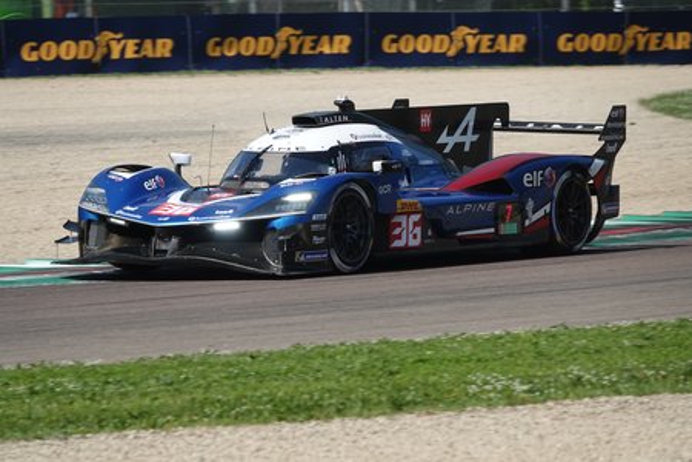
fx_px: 6343
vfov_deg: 4.2
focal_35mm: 330
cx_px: 346
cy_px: 231
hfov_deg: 6.2
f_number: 4.5
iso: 100
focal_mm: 120.91
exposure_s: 1/800
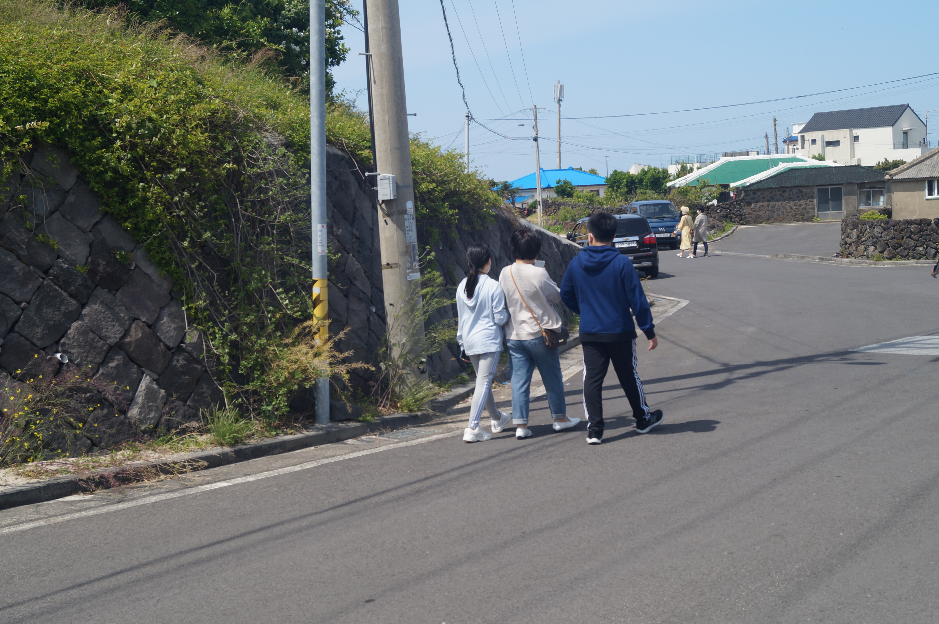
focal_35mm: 42
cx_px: 470
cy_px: 312
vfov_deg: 31.8
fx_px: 1094
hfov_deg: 46.4
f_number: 9
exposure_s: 1/320
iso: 100
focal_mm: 28
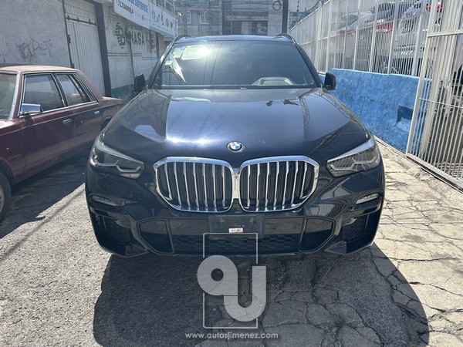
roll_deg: +0.4
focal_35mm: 26
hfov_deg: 67.3
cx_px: 232
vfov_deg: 53.1
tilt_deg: -18.9
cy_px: 174
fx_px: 348
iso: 50
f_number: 1.5
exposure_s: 1/2762
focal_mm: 5.7
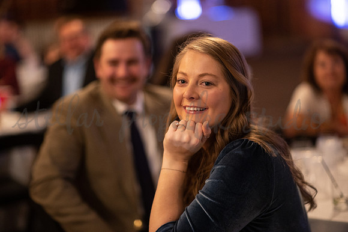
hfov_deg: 23.9
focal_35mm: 85
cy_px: 116
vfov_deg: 16.1
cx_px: 174
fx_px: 821
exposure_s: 1/200
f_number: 1.4
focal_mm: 85
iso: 2500
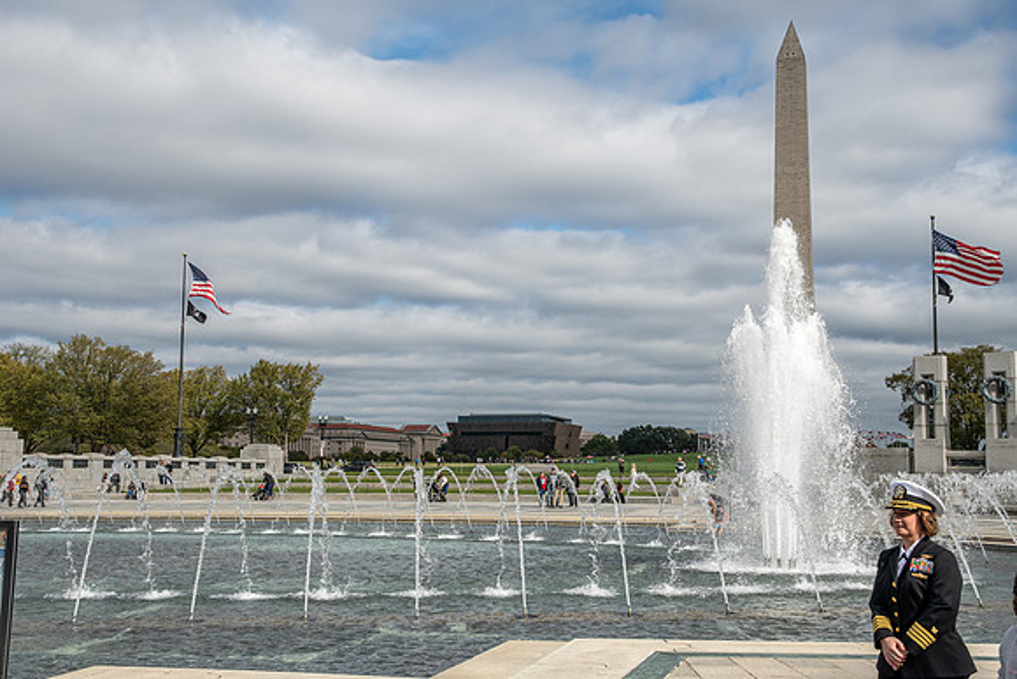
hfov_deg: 46.4
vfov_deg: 31.9
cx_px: 508
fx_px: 1187
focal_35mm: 42
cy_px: 340
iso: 160
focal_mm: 28
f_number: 7.1
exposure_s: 1/2000
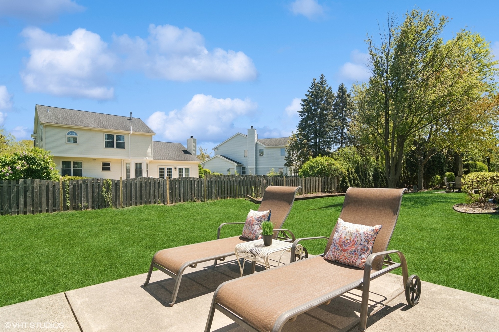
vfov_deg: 67.4
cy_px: 166
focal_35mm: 18
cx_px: 250
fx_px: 249
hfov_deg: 90.0
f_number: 8
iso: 200
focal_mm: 12
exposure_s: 1/200
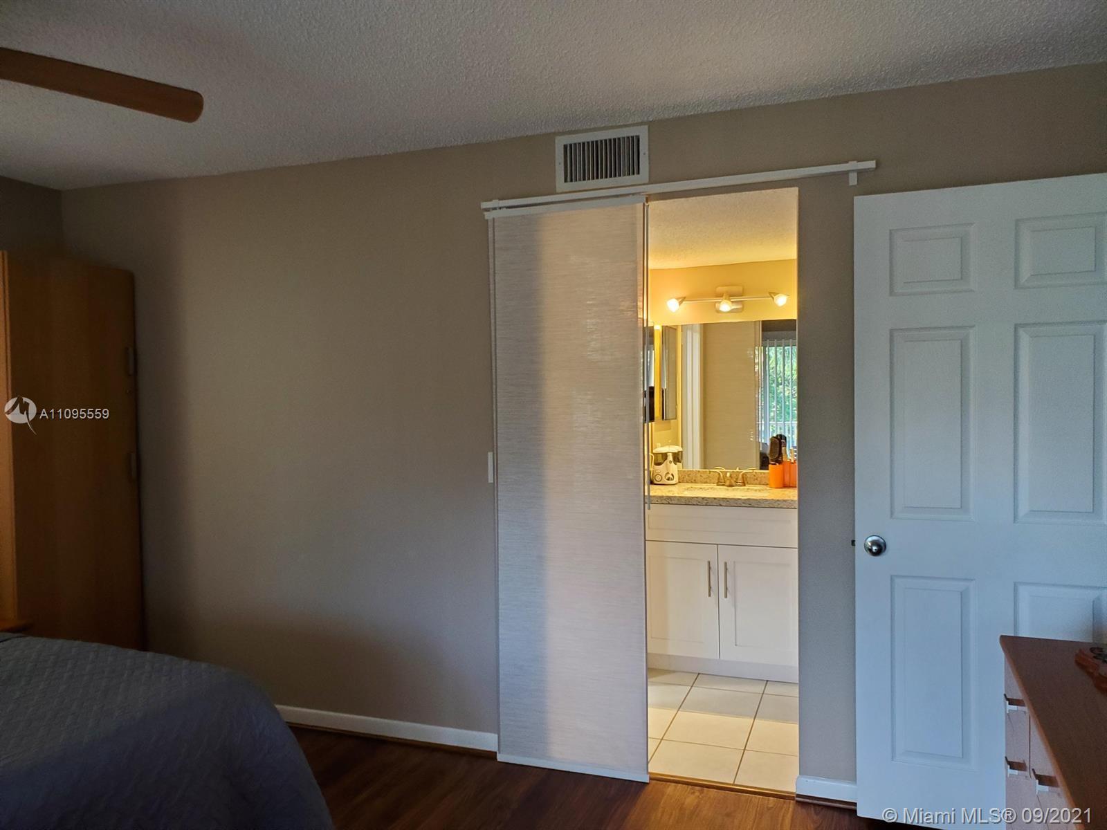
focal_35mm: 26
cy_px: 415
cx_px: 554
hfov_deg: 67.3
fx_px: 831
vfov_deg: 53.1
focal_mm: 4.3
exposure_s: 1/39
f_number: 2.4
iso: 250
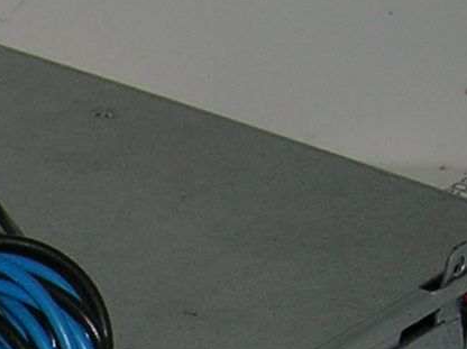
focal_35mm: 187
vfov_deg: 7.5
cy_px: 756
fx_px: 2520
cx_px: -397
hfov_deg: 10.0
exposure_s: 1/60.1
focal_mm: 5.7
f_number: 2.9
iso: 50
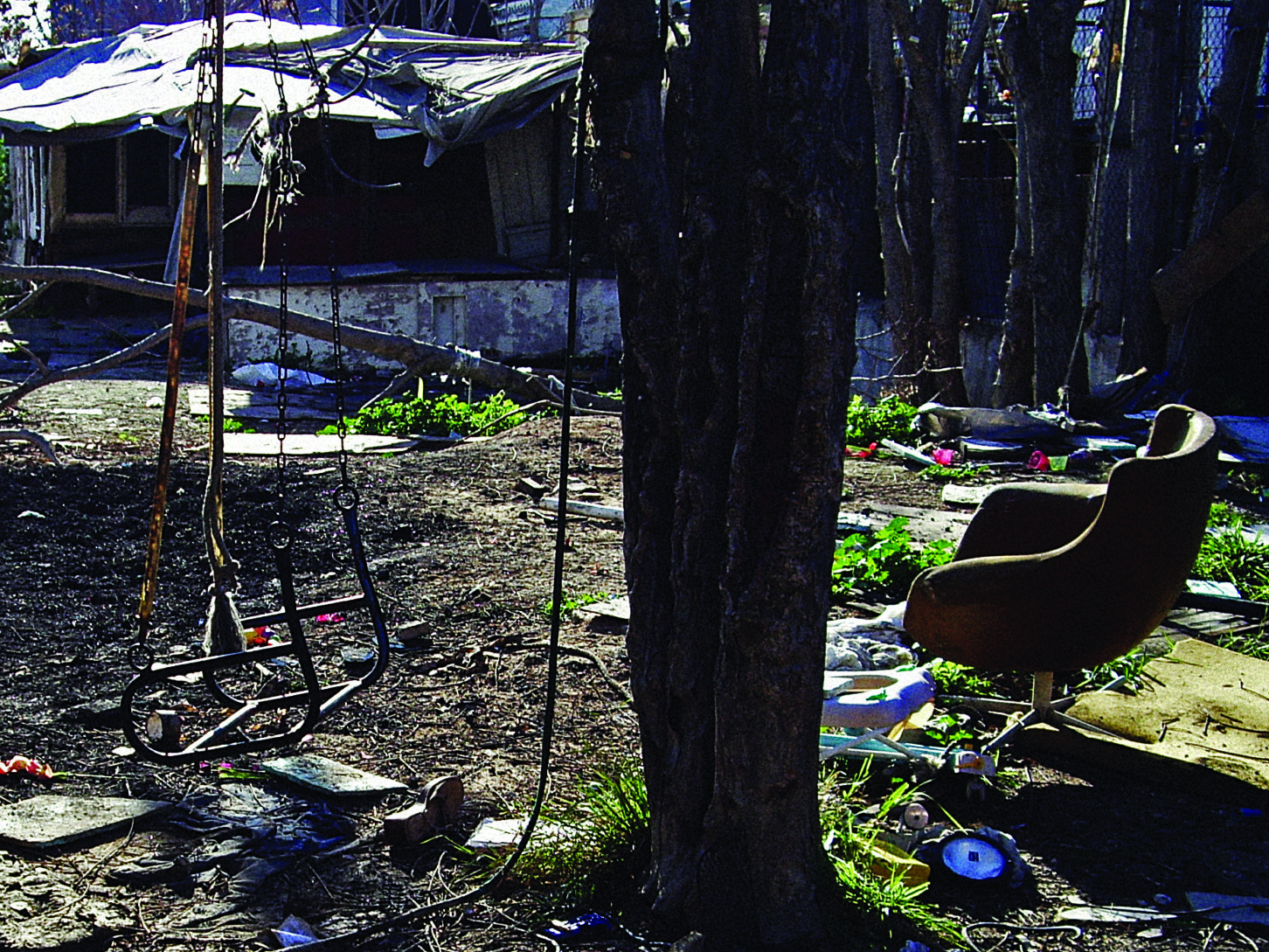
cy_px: 760
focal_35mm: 67
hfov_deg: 28.7
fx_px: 2456
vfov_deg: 21.7
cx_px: 401
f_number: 2.8
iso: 50
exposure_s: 1/320
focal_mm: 7.9
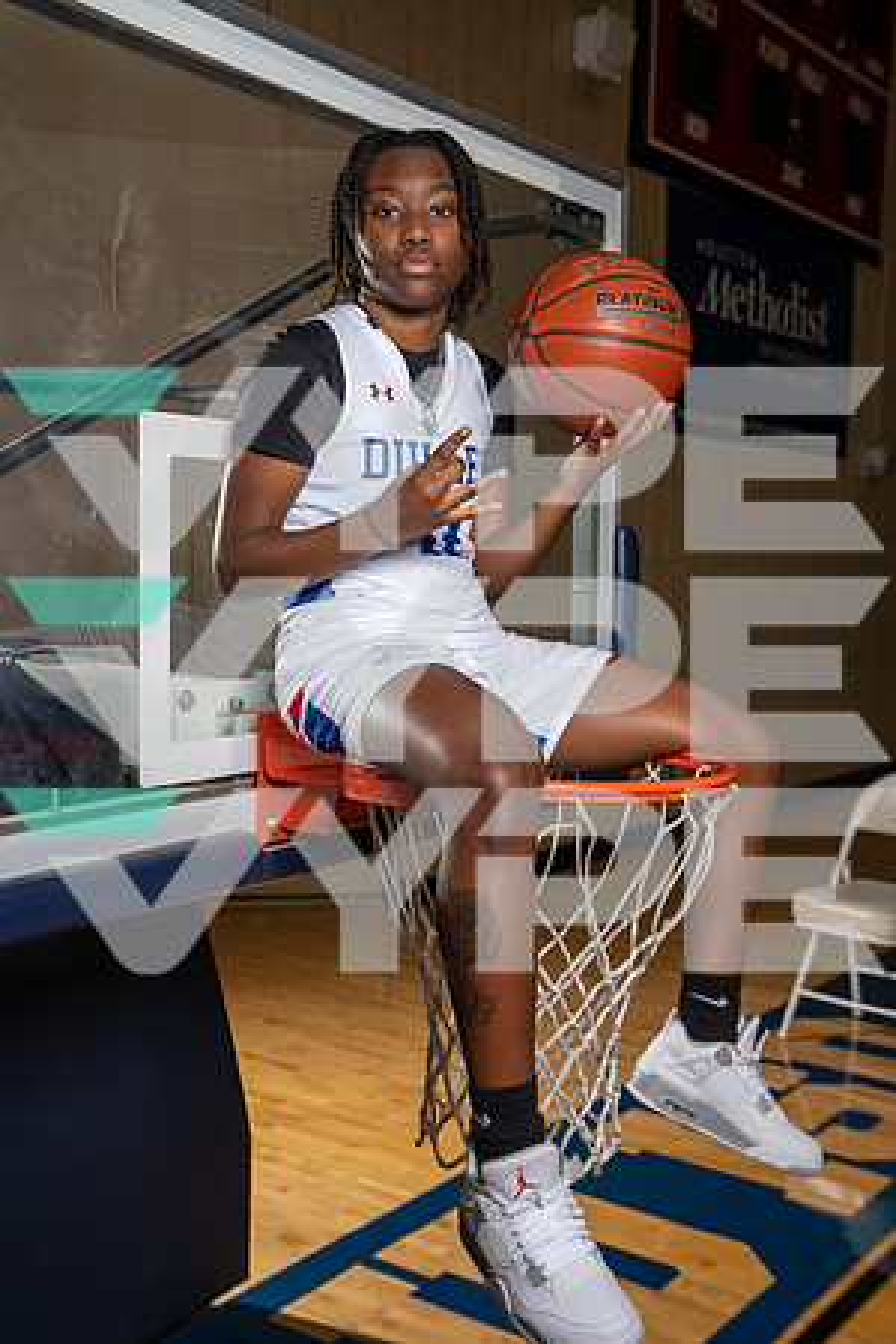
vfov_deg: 46.4
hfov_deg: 31.9
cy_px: 672
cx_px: 448
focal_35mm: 42
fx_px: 1568
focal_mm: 42
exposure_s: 1/250
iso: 400
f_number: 5.6
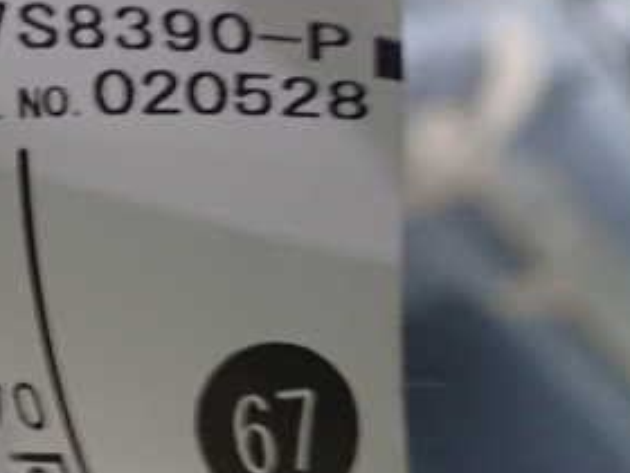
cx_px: 76
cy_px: 151
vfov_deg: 13.8
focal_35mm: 107
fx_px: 1947
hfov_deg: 18.1
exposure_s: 1/13
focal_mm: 9.01
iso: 800
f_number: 3.2
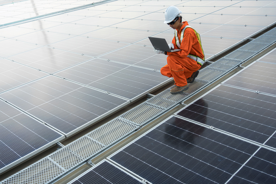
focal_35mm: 33
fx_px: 253
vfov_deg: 40.0
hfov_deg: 57.2
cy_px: 92
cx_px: 138
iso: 100
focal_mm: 33
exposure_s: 1/250
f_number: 4
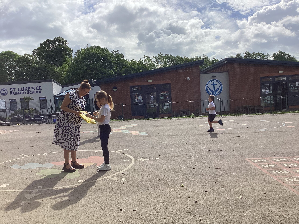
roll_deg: +4.1
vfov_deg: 45.4
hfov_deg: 58.4
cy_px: 112
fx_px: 268
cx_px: 150
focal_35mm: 31
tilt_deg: -4.9
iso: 25
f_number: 2.4
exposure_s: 1/2262
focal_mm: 3.3
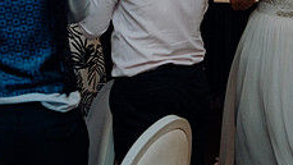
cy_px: 2
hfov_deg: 13.9
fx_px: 1197
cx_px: 242
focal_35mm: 154
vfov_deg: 7.9
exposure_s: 1/160
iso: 2500
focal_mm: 58
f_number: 3.5
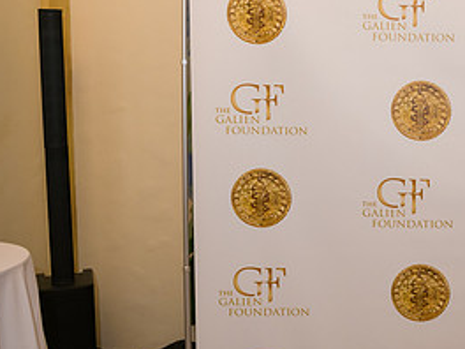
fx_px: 739
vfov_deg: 26.5
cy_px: 137
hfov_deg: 31.7
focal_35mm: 55
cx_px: 486
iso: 1000
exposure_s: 1/125
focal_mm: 26
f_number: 4
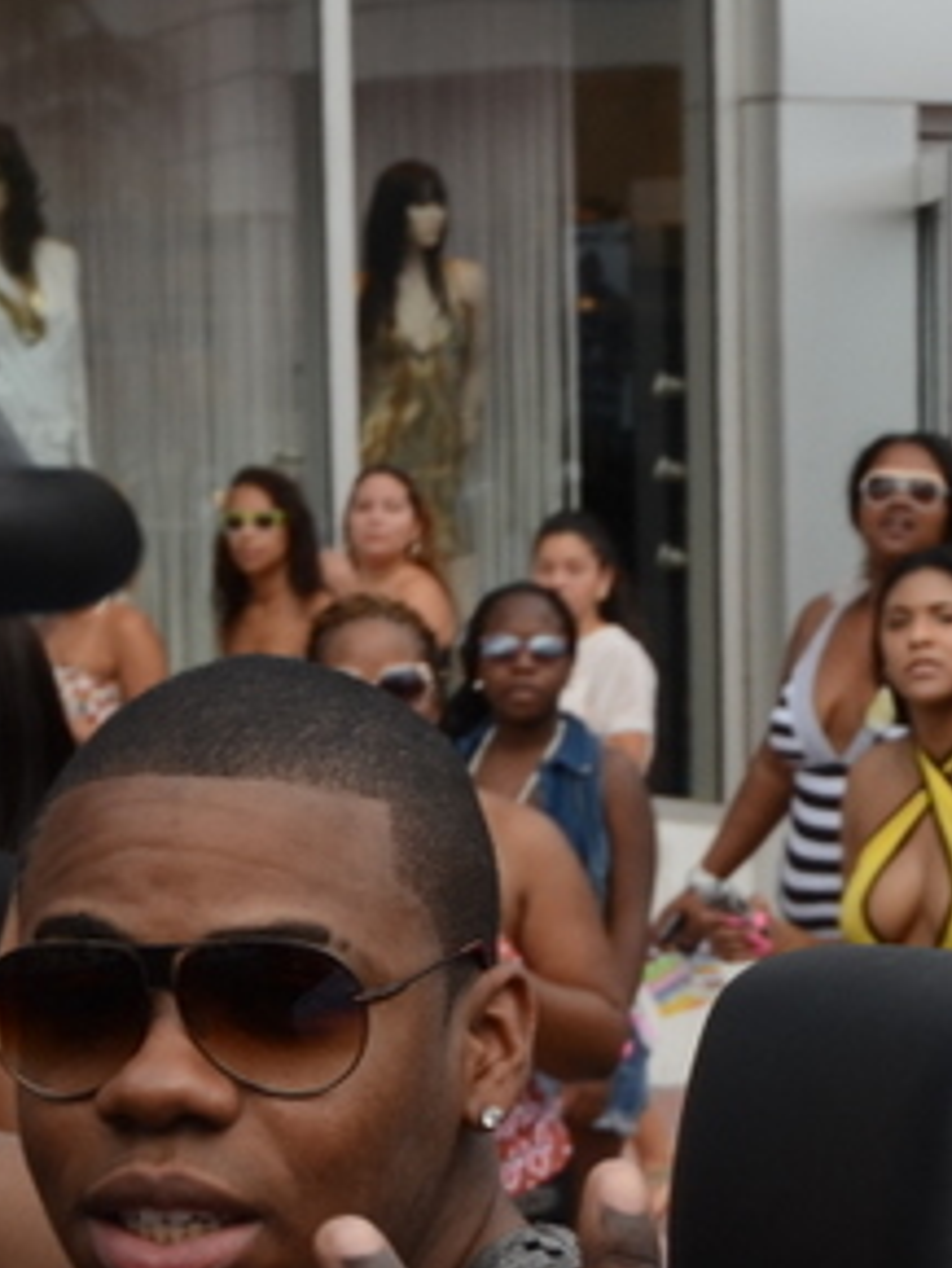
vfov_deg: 12.7
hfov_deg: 9.6
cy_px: 1375
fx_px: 5606
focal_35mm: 153
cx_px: 1027
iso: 400
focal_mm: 30
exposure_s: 1/320
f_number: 7.1
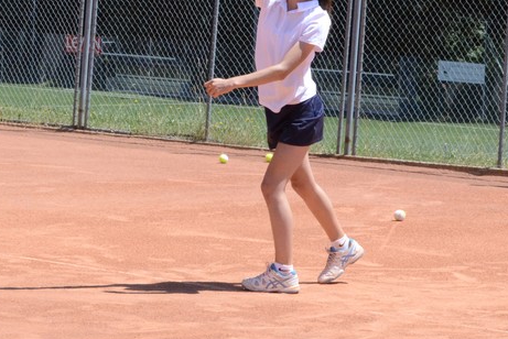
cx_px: 249
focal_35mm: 183
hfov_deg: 11.2
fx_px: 2585
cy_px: 58
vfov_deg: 7.5
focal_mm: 55
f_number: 14
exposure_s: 1/800
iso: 1600
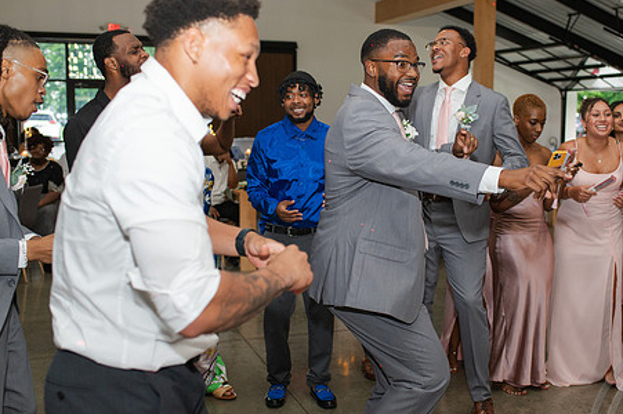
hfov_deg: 43.4
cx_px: 372
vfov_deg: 29.8
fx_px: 778
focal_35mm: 45
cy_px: 214
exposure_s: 1/200
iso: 800
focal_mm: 35
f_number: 3.2
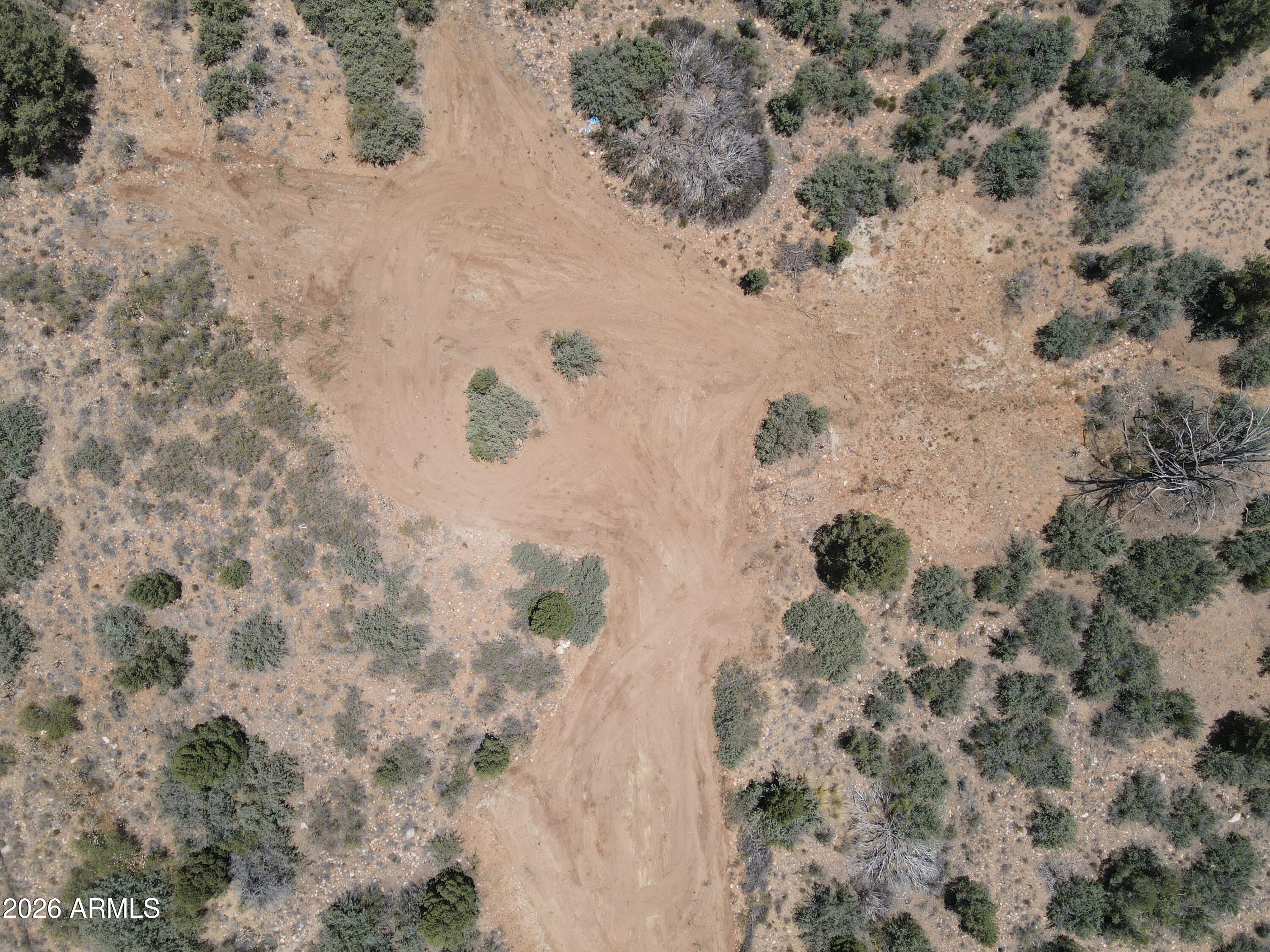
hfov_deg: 71.6
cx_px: 635
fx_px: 881
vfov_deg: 56.8
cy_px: 476
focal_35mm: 24
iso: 100
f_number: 2.8
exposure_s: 1/725
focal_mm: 4.5
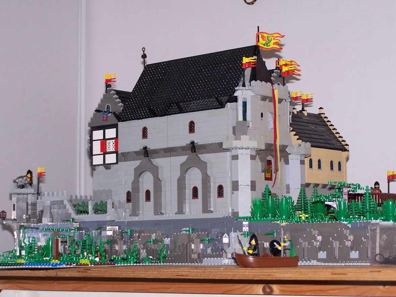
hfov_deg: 23.0
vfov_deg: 17.4
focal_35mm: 85
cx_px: 204
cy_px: 144
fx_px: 972
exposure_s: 1/90
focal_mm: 13.7
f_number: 3.2
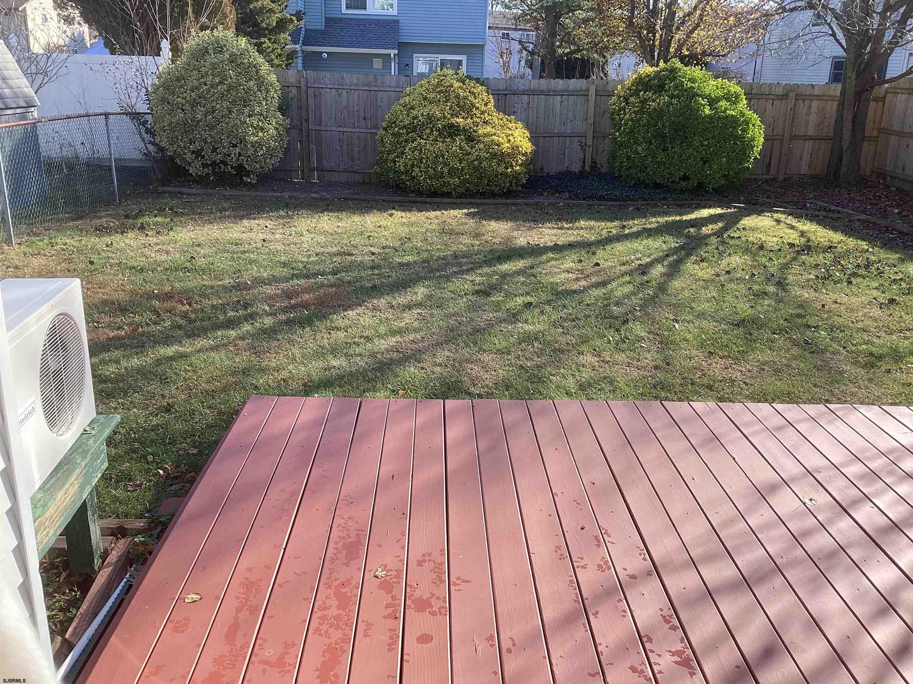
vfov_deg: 45.4
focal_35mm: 31
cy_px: 342
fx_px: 818
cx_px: 456
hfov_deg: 58.4
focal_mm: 3.3
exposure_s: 1/422
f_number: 2.4
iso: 25
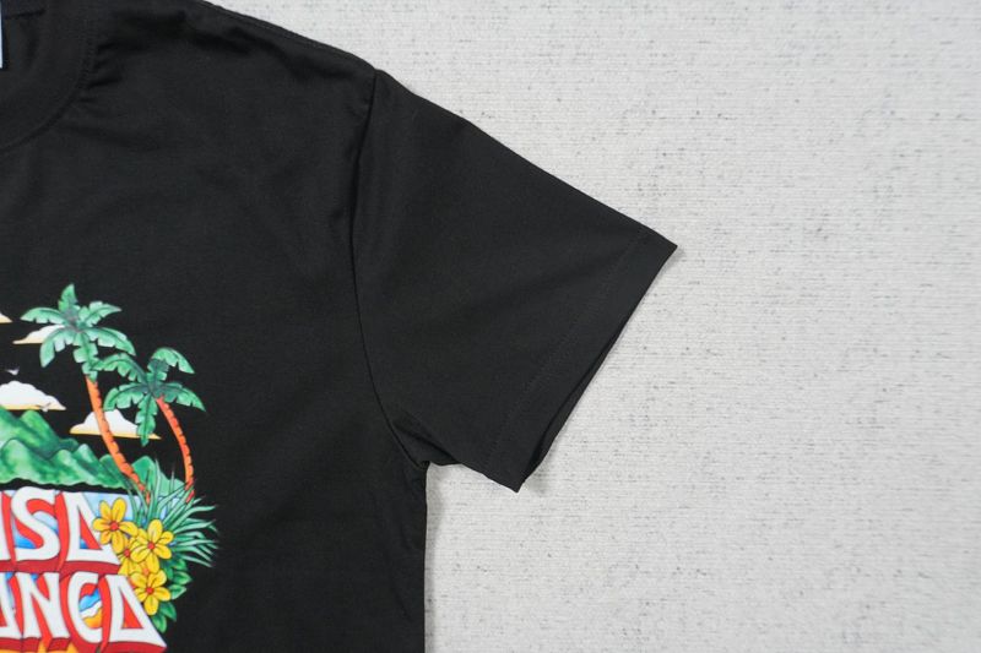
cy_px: 326
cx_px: 490
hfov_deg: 73.8
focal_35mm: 24
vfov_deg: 53.1
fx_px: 654
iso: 1600
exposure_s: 1/100
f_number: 10
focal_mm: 16
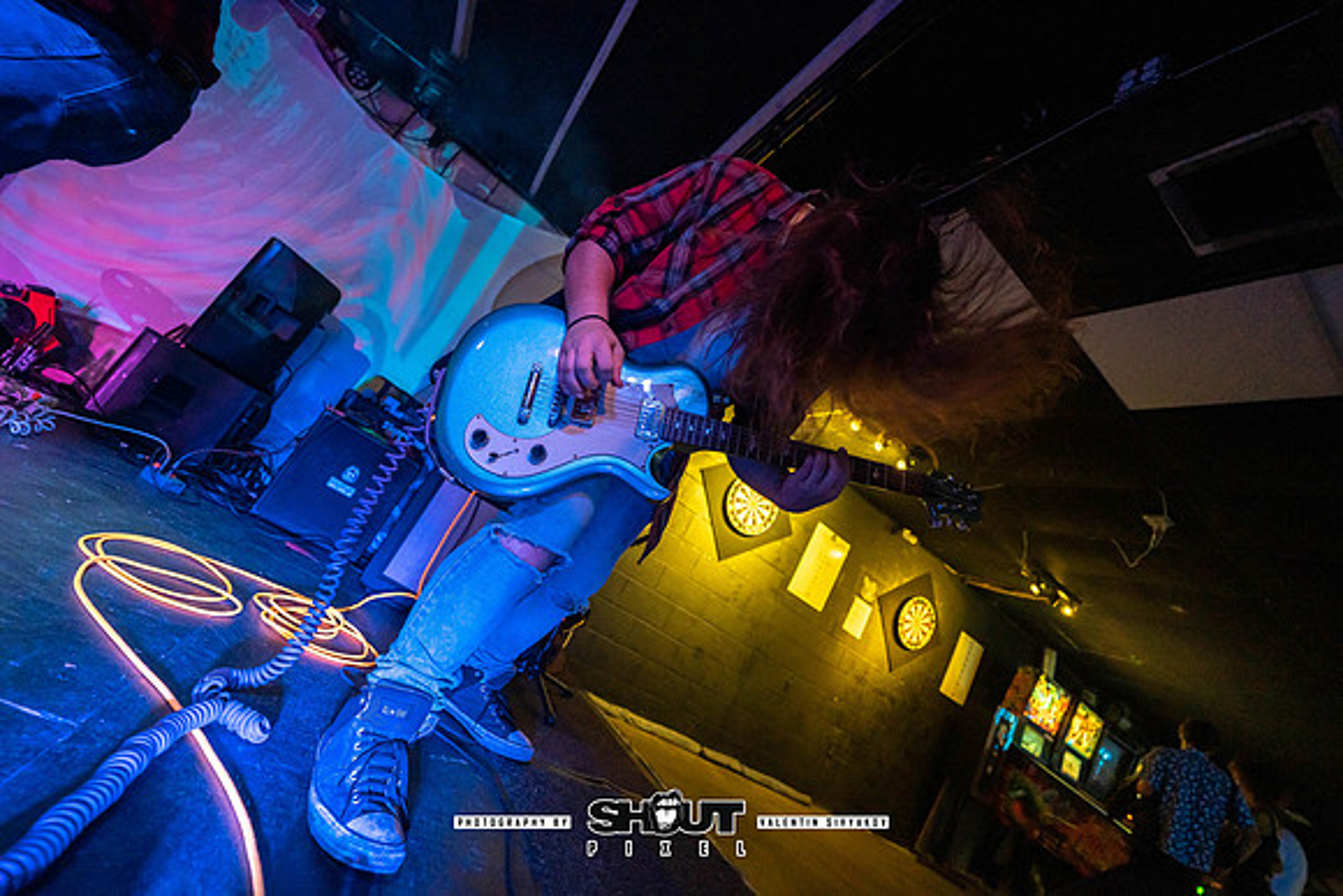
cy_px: 448
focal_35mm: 14
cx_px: 672
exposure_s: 1/250
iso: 1600
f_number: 2.8
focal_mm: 14
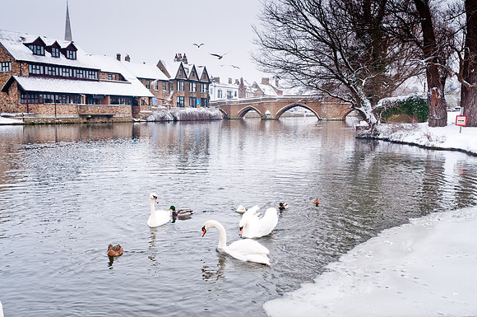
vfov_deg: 36.8
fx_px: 476
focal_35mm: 36
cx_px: 238
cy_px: 158
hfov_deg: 53.2
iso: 200
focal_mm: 24
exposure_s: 1/100
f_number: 7.1
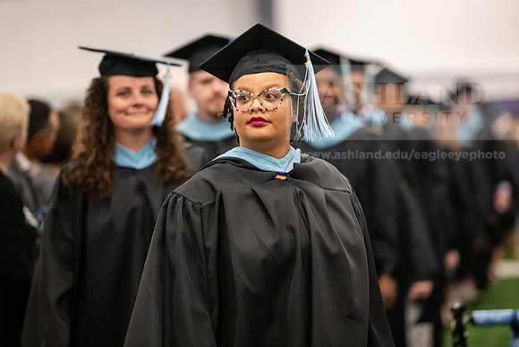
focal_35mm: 185
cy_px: 174
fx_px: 2668
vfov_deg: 7.4
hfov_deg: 11.1
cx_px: 260
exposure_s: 1/200
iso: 3200
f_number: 3.2
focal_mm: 185
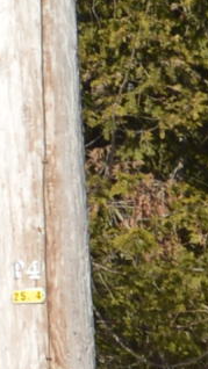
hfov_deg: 3.8
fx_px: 2901
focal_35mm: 296
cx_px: -748
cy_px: 333
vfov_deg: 7.3
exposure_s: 1/200
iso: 100
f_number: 8
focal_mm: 20
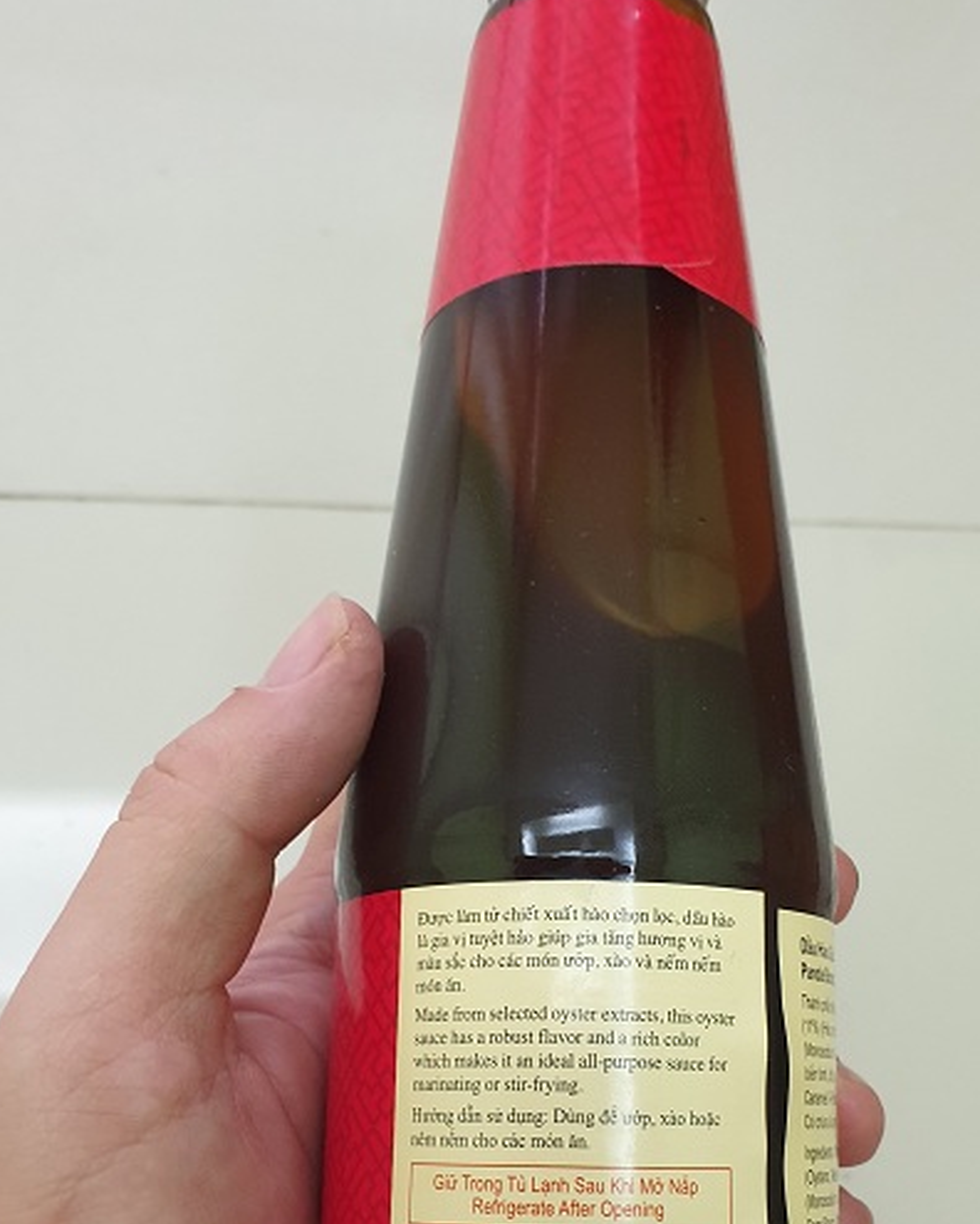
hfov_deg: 36.4
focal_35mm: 41
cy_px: 870
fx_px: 1486
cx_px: 544
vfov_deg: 43.8
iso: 320
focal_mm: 4.3
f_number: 2.4
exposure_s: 1/25
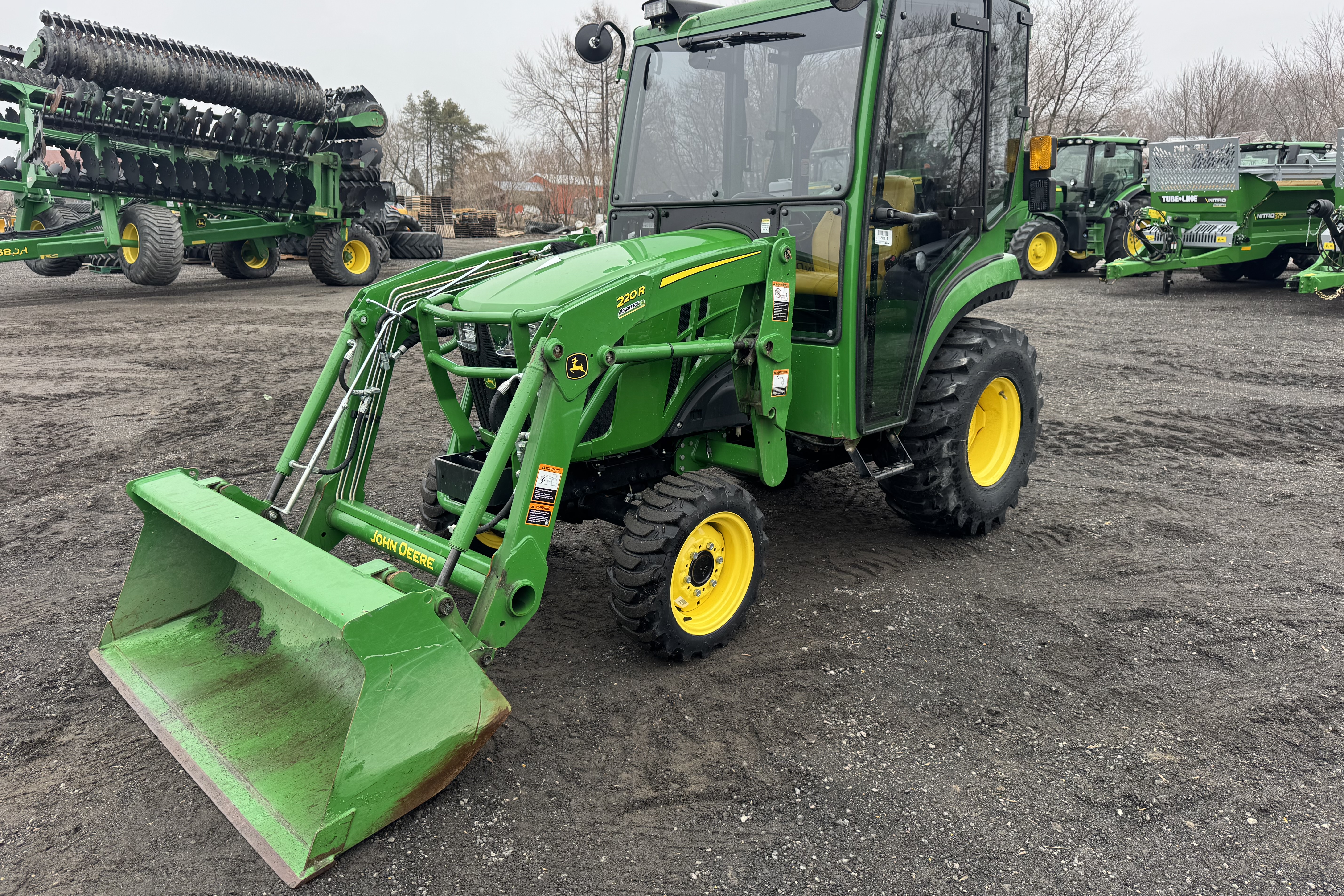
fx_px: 933
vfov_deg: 51.3
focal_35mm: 25
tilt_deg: -12.1
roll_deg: -0.3
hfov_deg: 71.5
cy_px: 421
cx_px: 673
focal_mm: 6.76
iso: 80
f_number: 1.78
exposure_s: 1/651
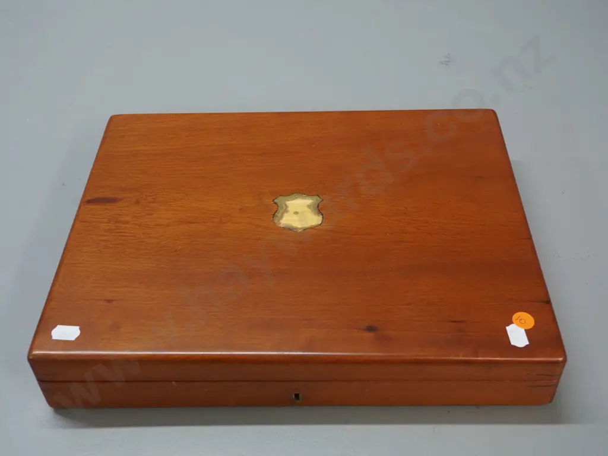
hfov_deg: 46.8
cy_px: 228
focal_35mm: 40
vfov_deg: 36.0
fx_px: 703
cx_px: 304
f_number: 4.5
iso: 3200
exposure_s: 1/250
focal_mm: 20
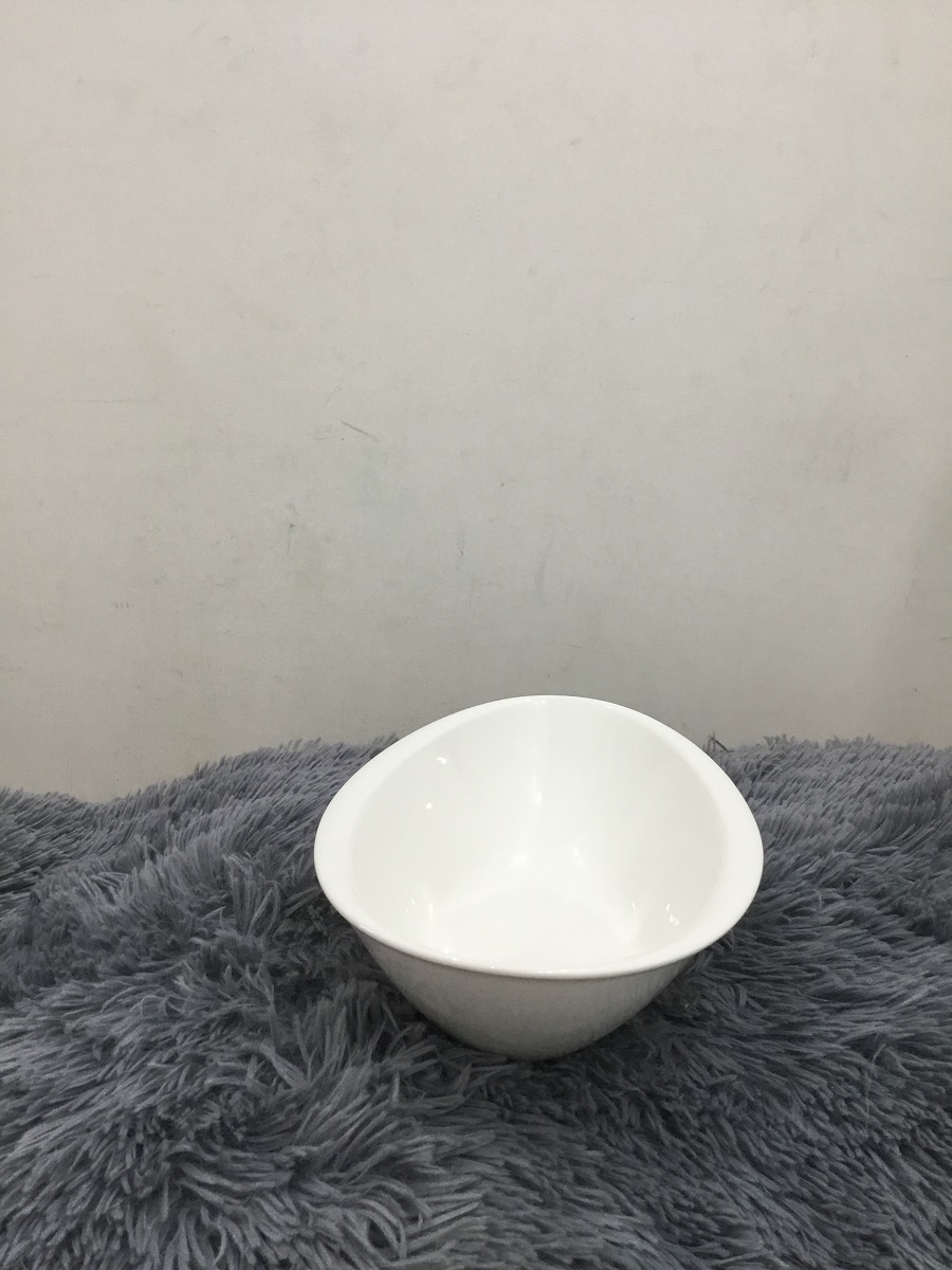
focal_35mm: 31
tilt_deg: -12.8
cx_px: 476
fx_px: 1137
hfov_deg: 45.4
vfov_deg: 58.4
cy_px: 635
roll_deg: +1.5
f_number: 2.4
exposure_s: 1/33
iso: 50
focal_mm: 3.3
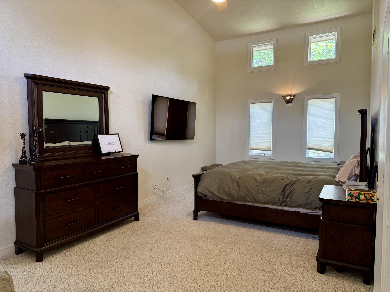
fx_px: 270
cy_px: 146
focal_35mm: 24
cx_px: 195
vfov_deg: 56.8
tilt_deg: -1.3
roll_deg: +0.4
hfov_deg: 71.6
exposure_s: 1/60
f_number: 1.78
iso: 160
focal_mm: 6.76
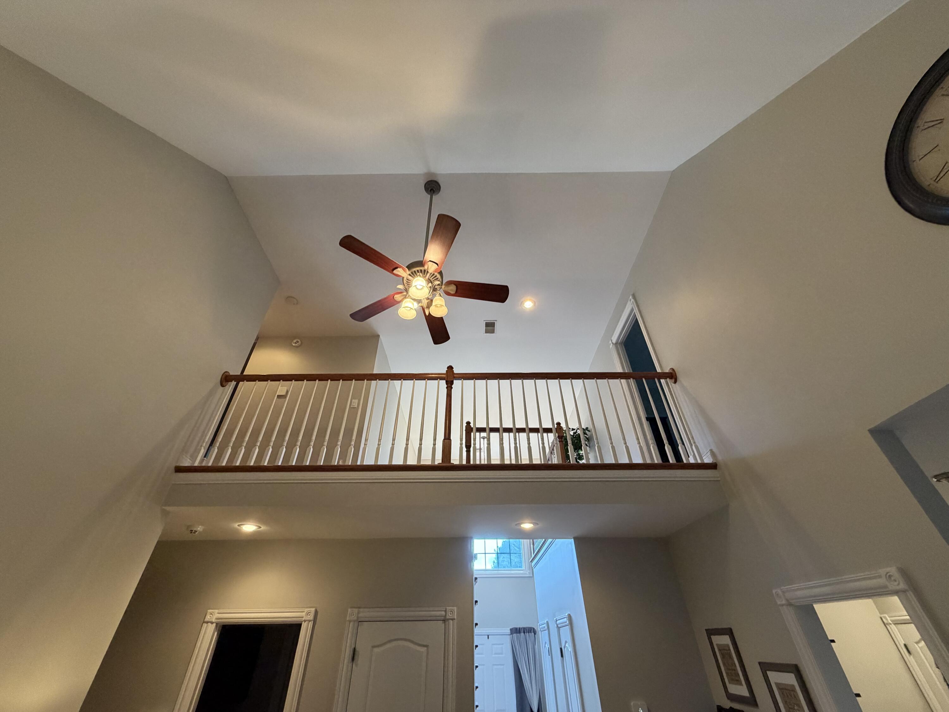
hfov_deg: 102.1
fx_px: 384
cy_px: 356
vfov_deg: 85.7
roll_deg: +0.7
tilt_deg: +37.0
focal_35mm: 14
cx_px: 474
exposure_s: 1/60
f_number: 2.2
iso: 320
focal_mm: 2.22
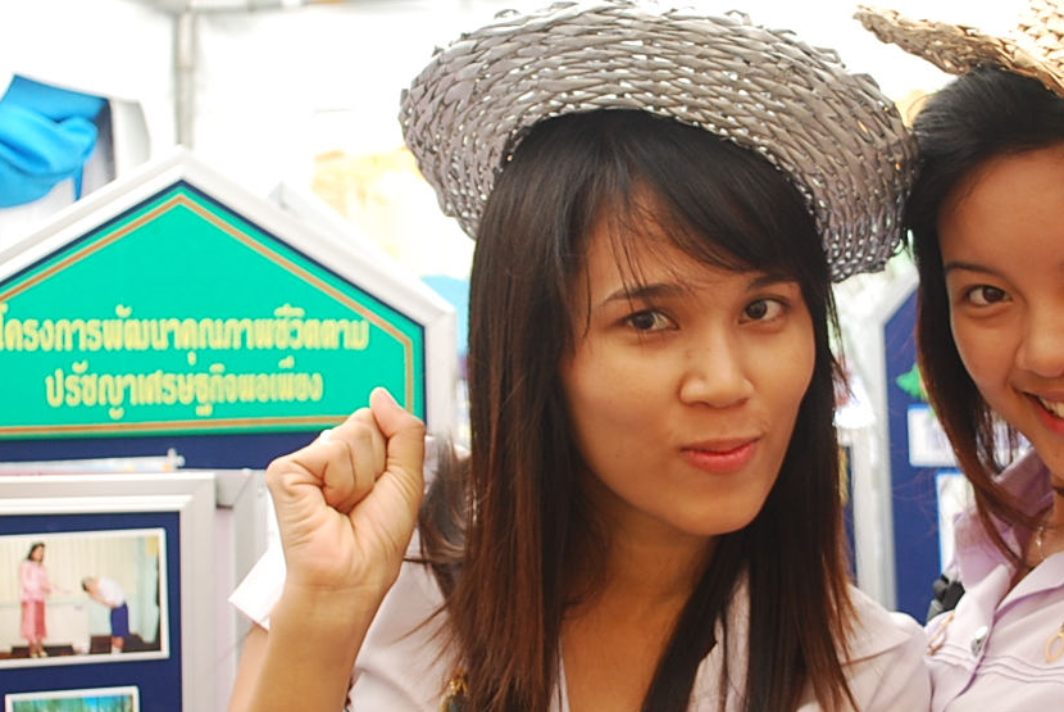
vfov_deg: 17.7
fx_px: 2278
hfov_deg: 26.1
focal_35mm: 77
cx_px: 729
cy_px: 399
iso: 200
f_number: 4
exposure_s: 1/50
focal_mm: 22
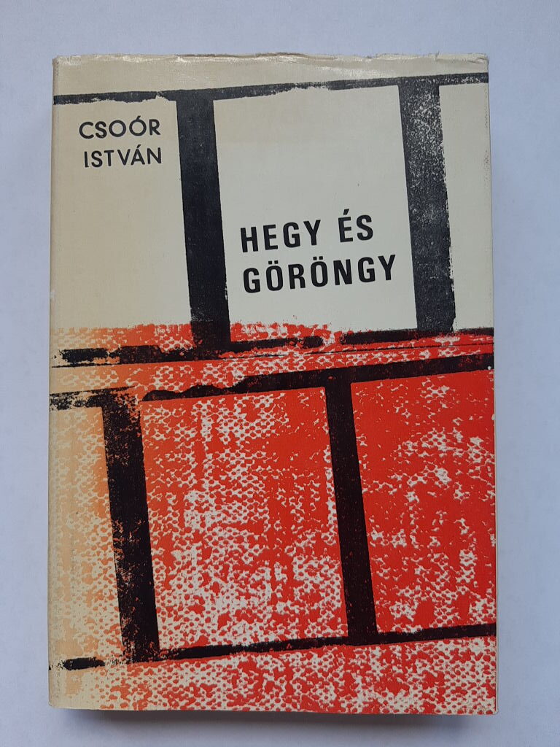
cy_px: 374
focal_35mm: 27
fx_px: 582
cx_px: 280
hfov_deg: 51.4
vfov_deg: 65.3
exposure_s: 1/50
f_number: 1.7
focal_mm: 3.93
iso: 104
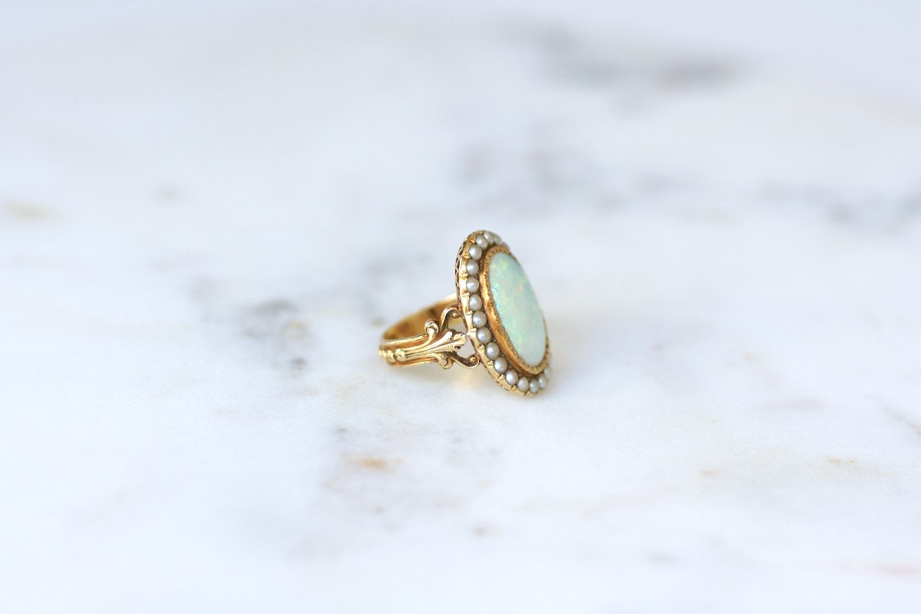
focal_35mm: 105
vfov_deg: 13.0
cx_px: 460
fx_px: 2686
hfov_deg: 19.5
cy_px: 307
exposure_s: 1/125
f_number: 3.2
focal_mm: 70
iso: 200
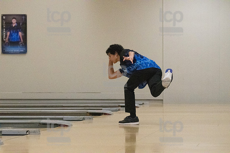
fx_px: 977
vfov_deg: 9.0
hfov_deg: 13.4
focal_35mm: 153
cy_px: 76
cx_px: 115
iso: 10000
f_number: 4
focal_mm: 102
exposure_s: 1/1250
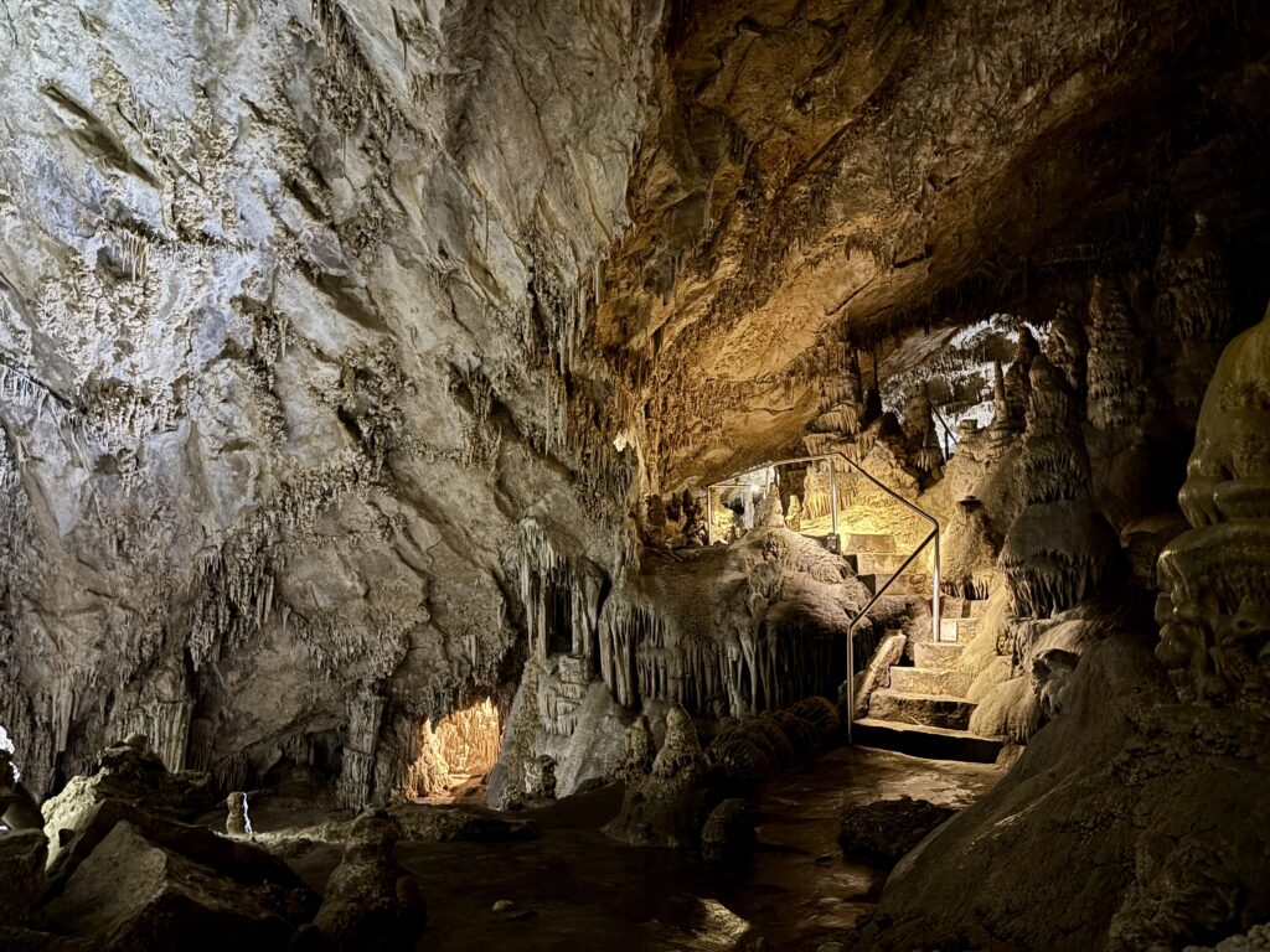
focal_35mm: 26
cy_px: 476
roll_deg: +0.1
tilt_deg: +7.9
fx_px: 954
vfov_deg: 53.1
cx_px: 635
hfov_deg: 67.3
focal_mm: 5.96
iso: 800
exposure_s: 1/9
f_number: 1.6
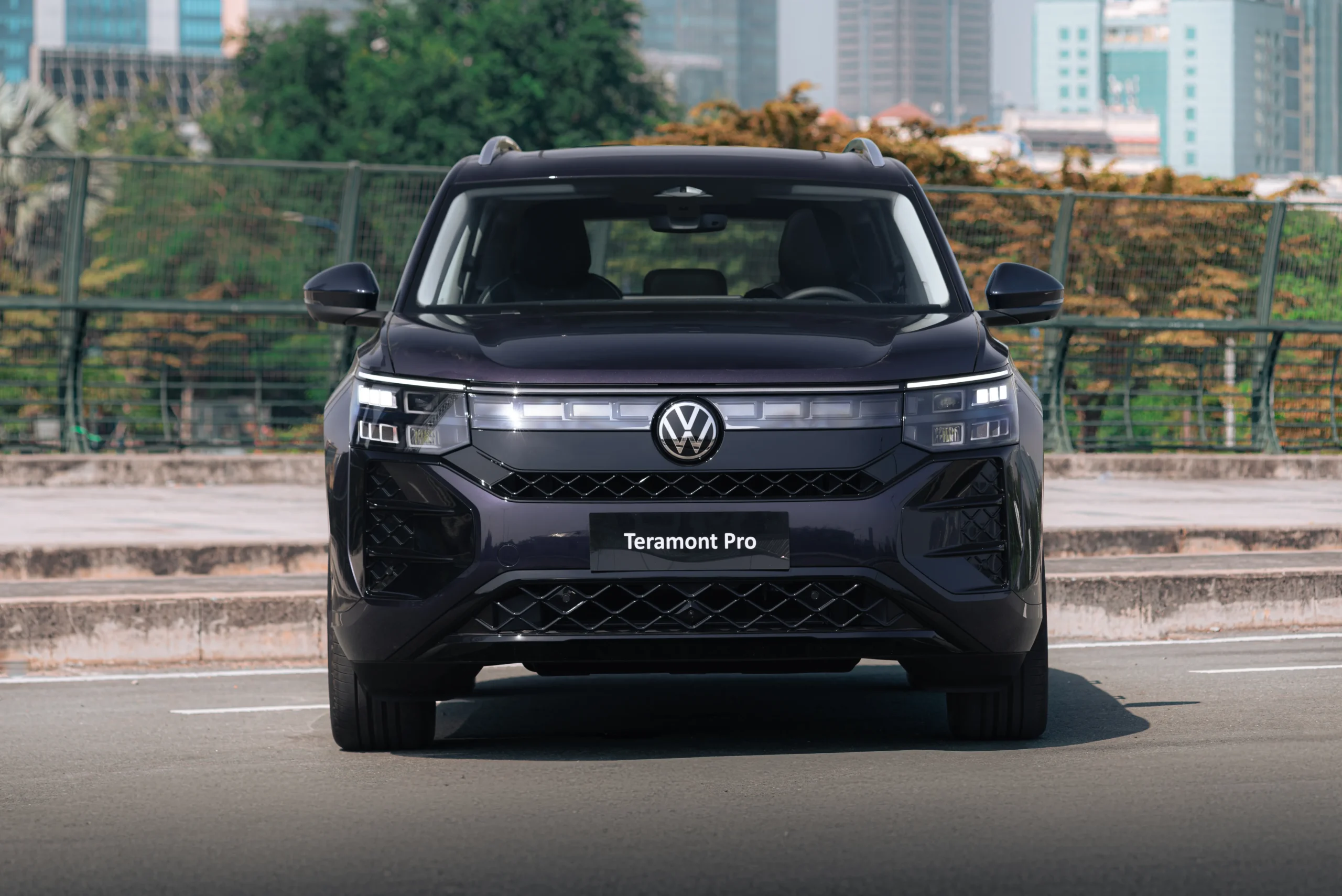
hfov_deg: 15.2
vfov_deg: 10.2
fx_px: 5034
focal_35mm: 135
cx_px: 671
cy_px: 448
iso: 200
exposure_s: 1/400
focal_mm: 135
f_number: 7.1
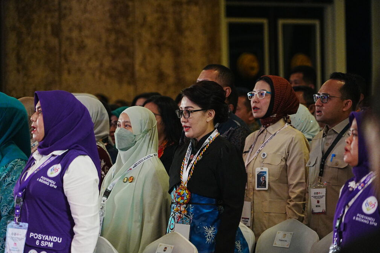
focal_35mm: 244
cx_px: 193
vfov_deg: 5.6
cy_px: 126
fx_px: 2576
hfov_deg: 8.4
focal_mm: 240
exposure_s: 1/250
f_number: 6.3
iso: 6400
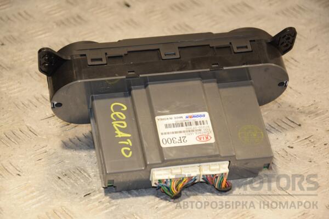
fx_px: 1165
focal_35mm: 128
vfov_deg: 10.8
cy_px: 110
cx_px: 164
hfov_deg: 16.1
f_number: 5.6
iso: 800
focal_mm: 85
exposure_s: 1/125
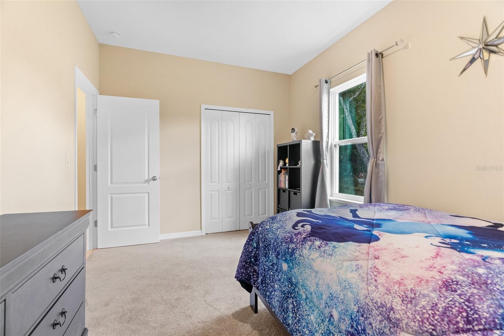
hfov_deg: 96.7
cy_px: 168
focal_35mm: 16
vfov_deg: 73.8
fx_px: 224
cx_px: 252
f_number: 7.1
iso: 2000
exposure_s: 1/8
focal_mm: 16
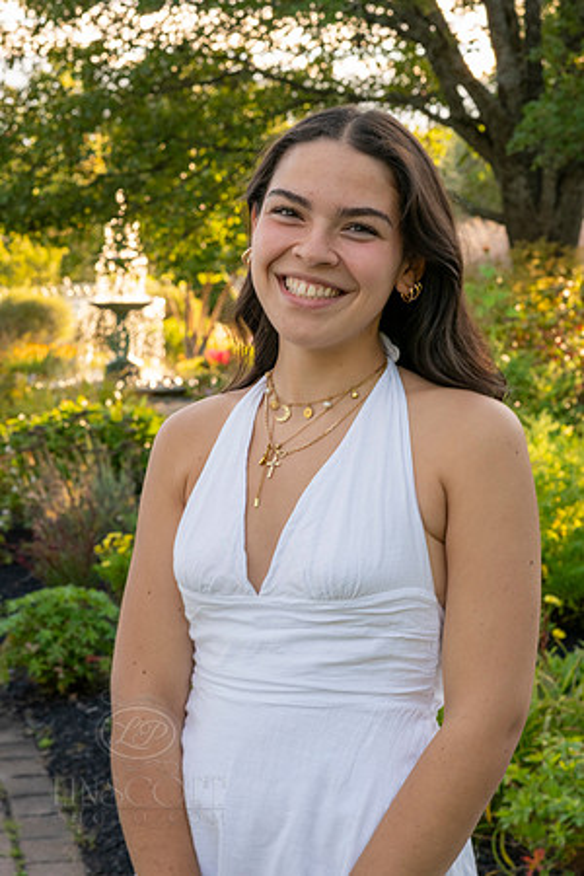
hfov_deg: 16.1
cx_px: 292
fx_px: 2068
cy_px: 438
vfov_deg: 23.9
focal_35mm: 85
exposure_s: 1/125
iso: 720
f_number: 13
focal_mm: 85
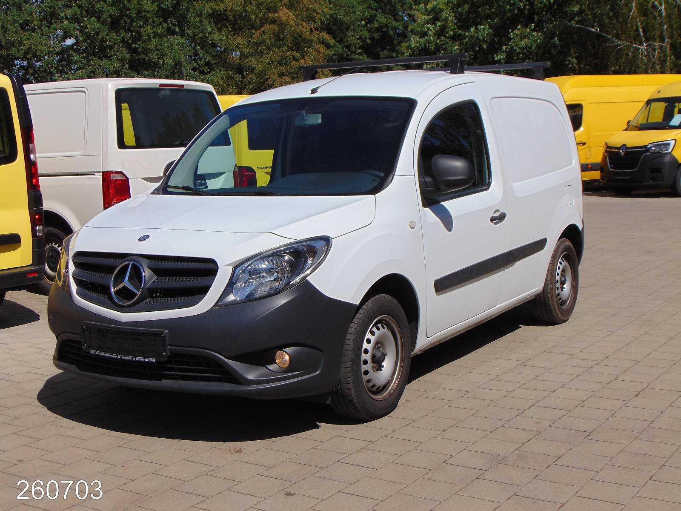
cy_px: 256
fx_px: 984
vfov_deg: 29.1
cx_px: 340
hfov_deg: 38.2
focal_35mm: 50
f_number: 9
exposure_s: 1/320
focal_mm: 9
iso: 80
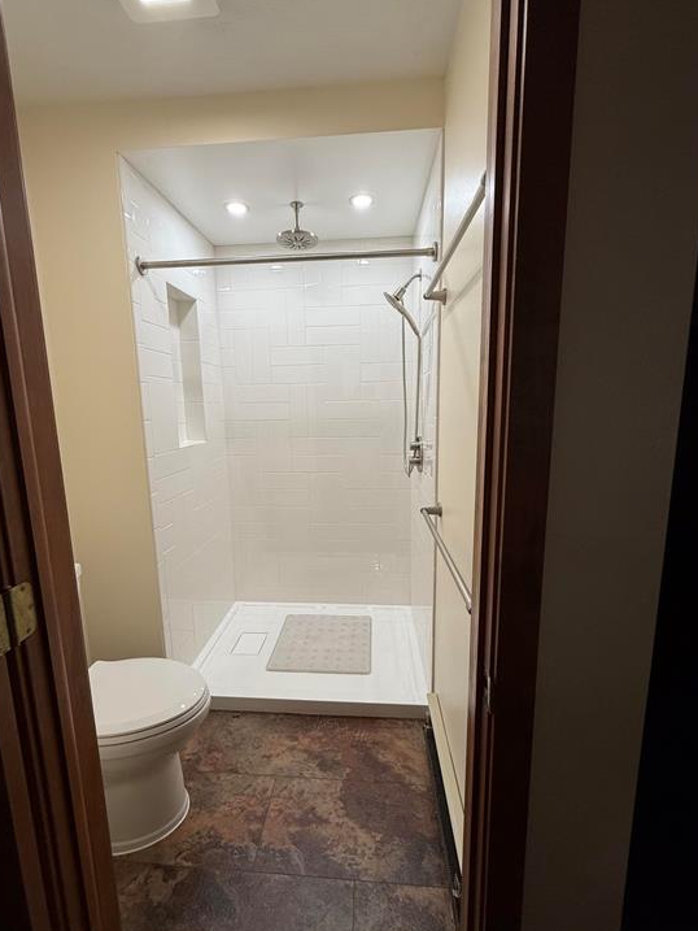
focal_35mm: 15
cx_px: 339
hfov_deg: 81.7
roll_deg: +1.2
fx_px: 403
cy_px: 469
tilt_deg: -8.3
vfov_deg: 98.2
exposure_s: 1/120
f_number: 2.2
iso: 100
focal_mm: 2.22
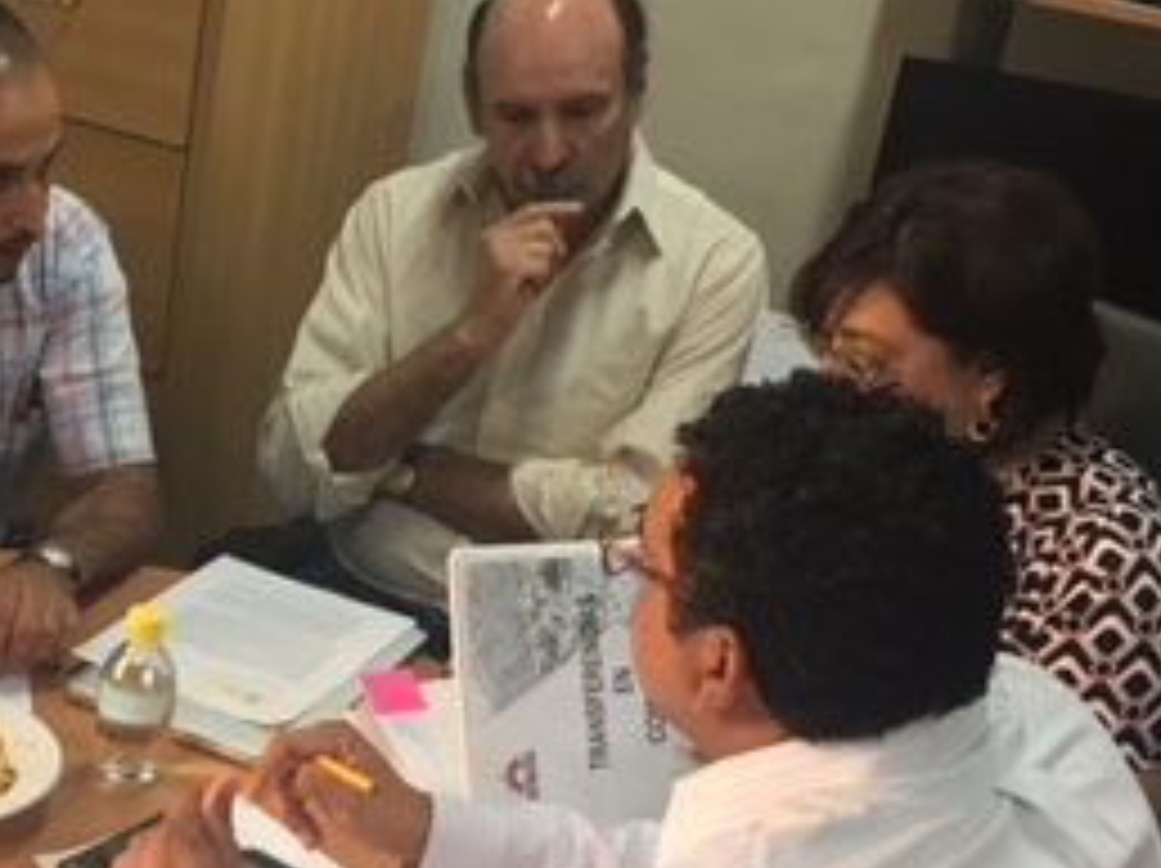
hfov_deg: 26.1
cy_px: 675
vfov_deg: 20.2
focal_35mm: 72
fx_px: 2413
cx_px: 86
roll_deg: -6.9
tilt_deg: -28.6
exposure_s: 1/30
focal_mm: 4.15
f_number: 2.2
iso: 100
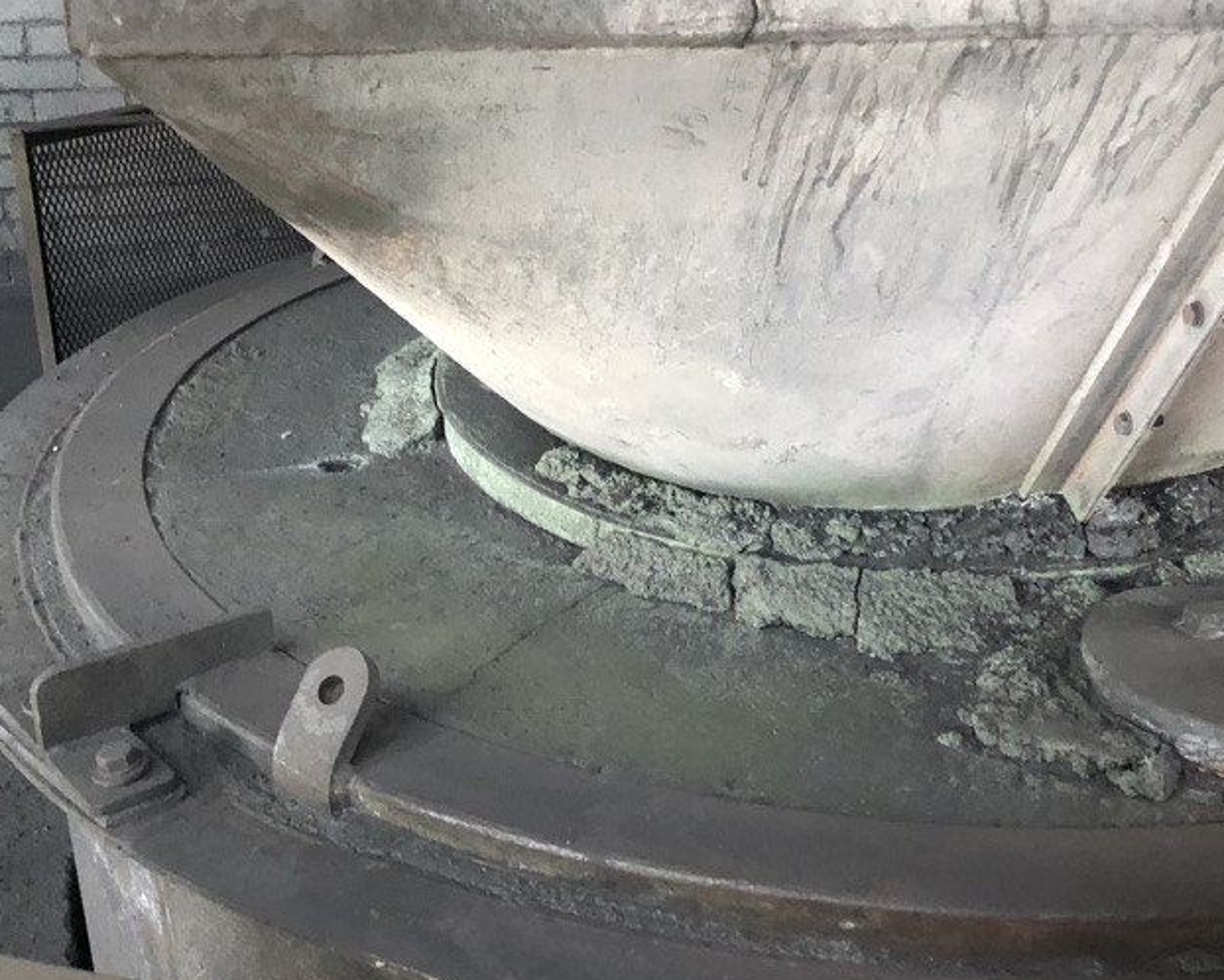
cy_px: 470
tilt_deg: -22.1
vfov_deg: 33.4
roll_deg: -2.1
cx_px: 651
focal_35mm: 45
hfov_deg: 41.1
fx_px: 1631
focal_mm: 4
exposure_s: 1/13
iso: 100
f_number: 1.8
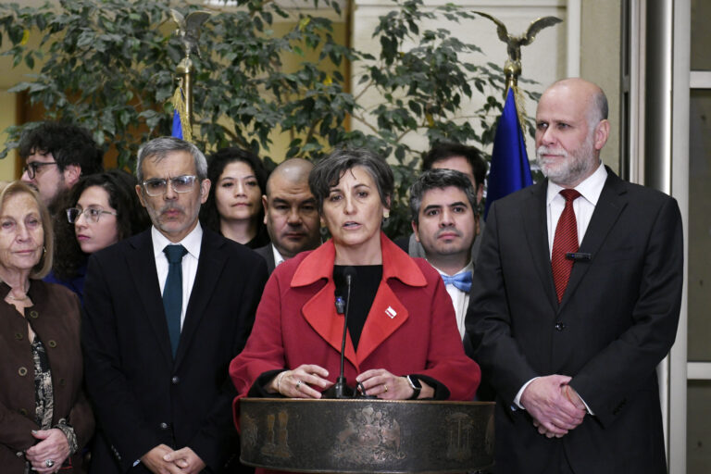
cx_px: 356
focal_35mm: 105
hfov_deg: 19.5
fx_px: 2074
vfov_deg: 13.0
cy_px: 237
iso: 1600
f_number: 2.8
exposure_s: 1/125
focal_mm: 70
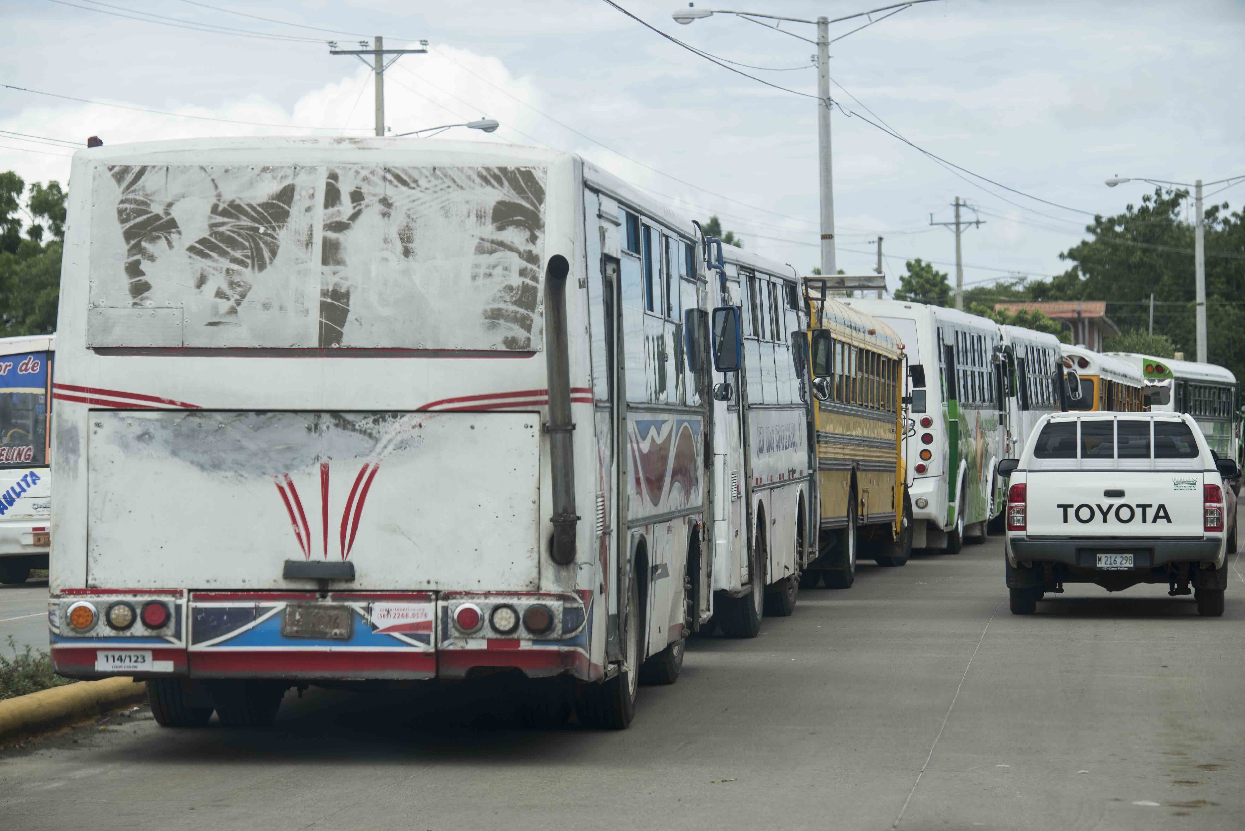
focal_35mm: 125
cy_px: 416
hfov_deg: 16.4
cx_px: 622
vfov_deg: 11.0
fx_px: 4324
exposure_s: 1/1000
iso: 200
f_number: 5.6
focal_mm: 125
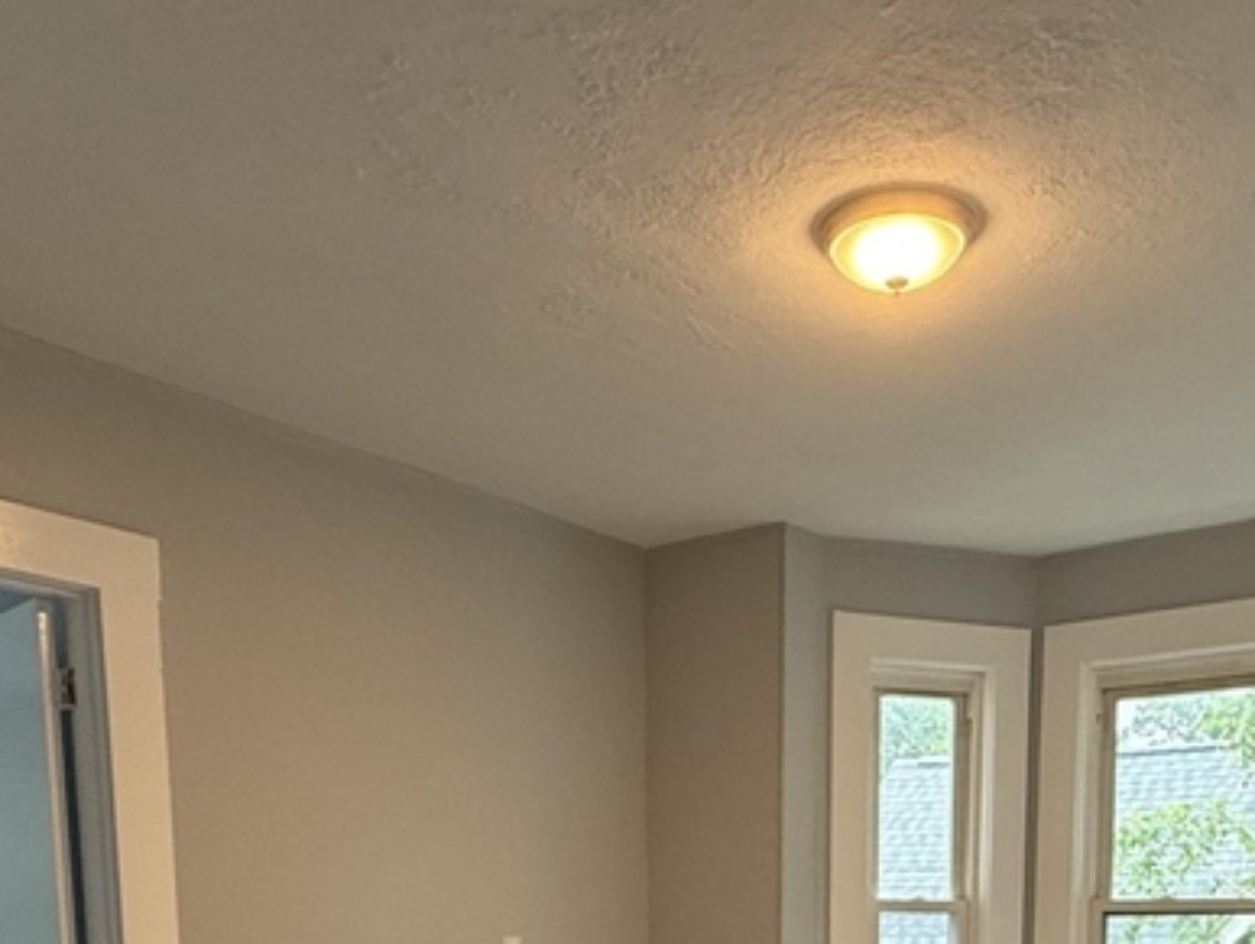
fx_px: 1343
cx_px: 782
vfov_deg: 32.4
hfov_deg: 49.6
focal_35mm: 37
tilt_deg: -8.3
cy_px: 1116
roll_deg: -0.6
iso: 250
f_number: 2.2
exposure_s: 1/60
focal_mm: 2.22
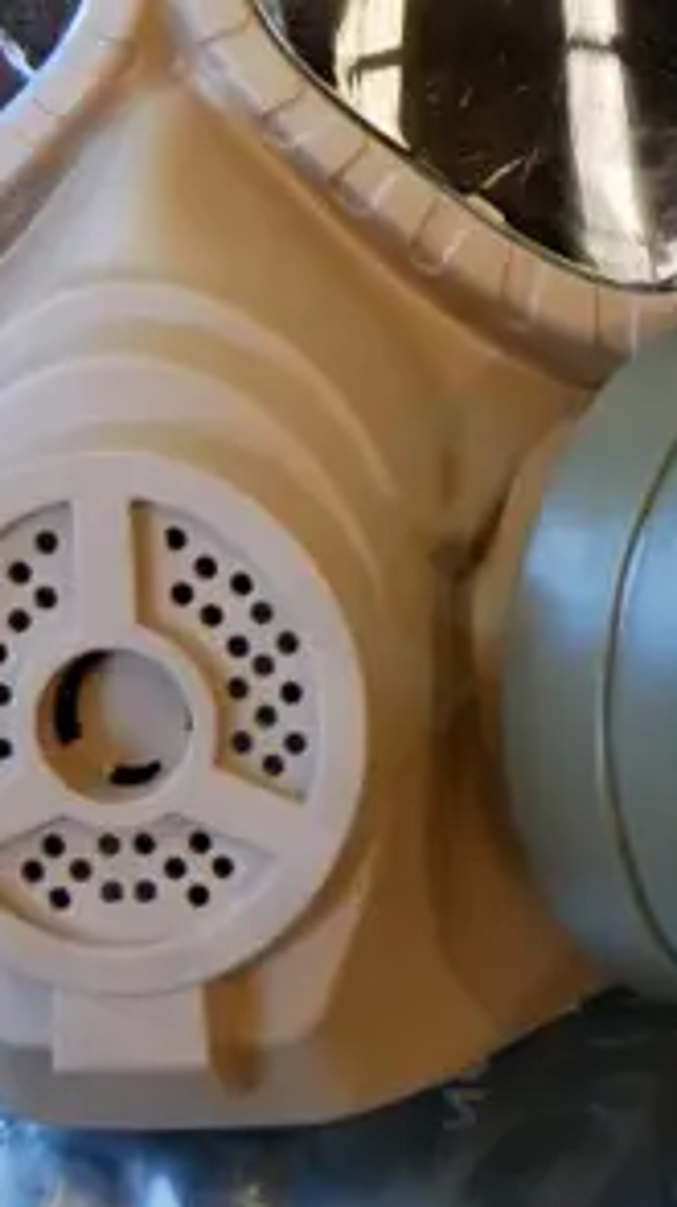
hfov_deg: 10.4
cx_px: 837
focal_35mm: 114
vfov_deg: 18.3
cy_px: 16
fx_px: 3644
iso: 500
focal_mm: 15
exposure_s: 1/60
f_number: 3.7
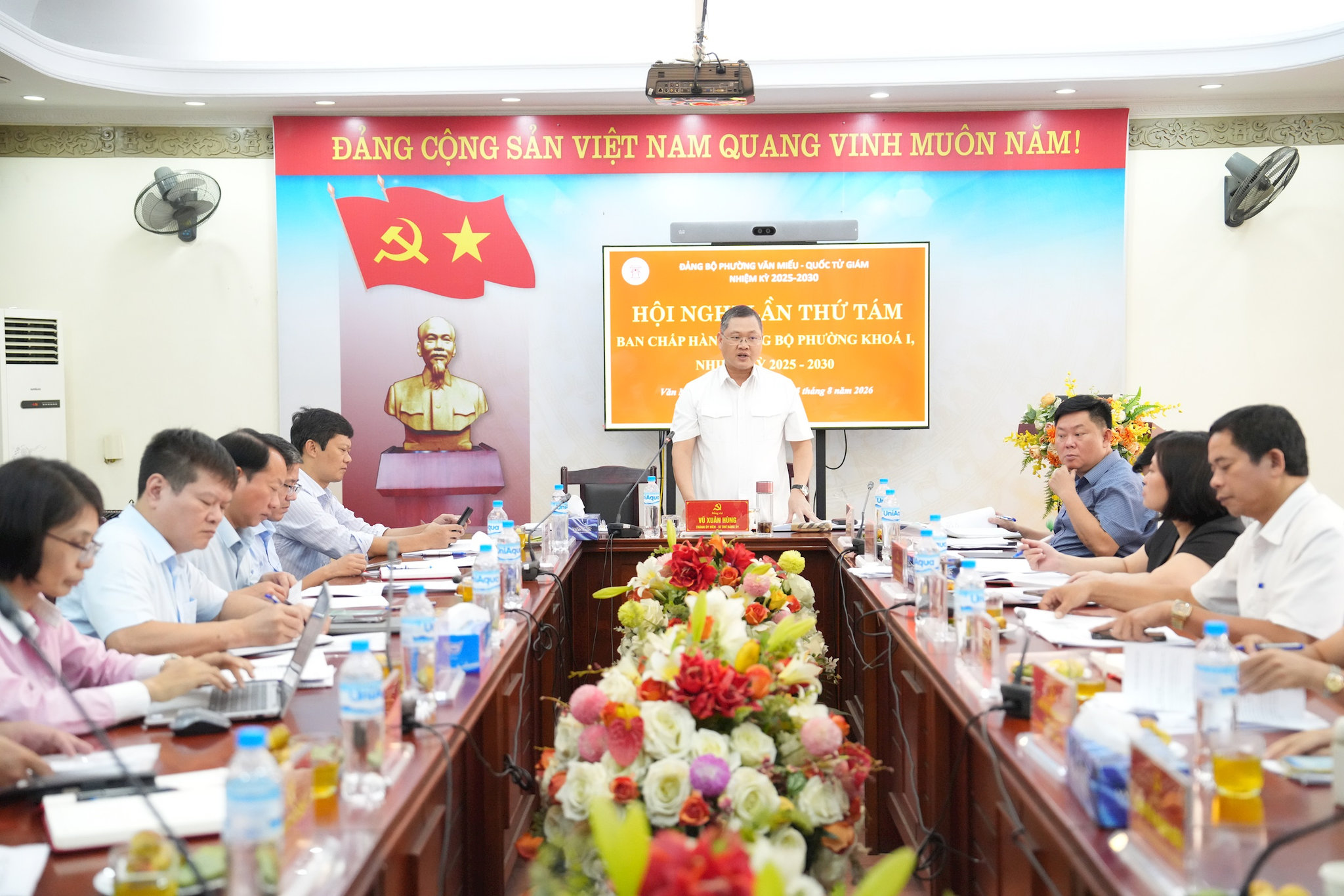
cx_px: 672
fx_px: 1792
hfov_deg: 41.1
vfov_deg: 28.1
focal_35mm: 48
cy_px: 448
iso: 6400
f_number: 2.8
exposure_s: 1/320
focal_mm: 48
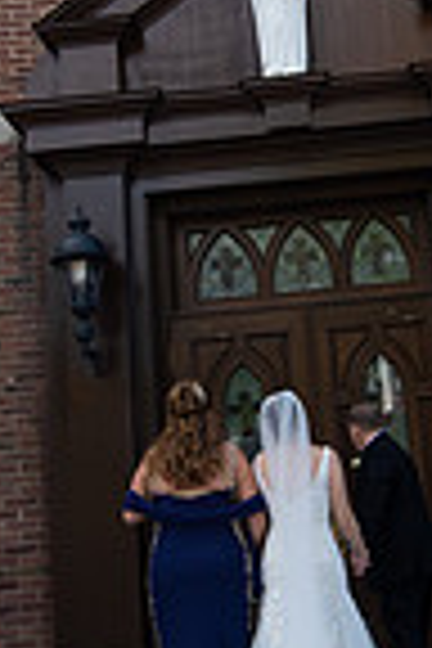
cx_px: 313
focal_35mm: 50
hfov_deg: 26.7
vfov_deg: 39.5
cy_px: 274
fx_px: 900
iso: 400
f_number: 4
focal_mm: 16
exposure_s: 1/1250
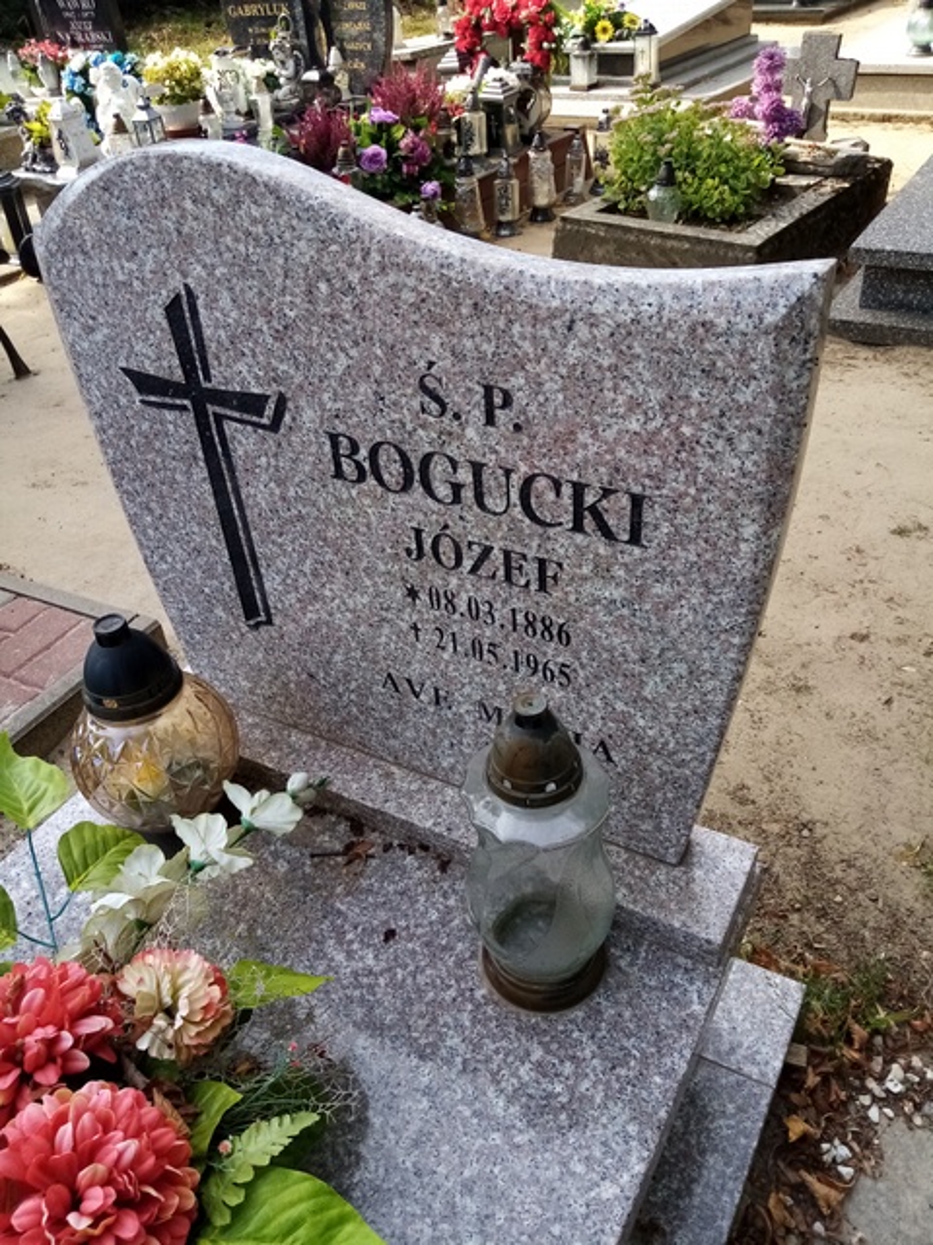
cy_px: 622
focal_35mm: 26
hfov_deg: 53.1
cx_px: 466
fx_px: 934
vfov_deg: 67.3
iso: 106
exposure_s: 1/385
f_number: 1.8
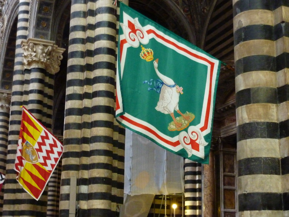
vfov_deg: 23.3
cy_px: 108
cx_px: 144
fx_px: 526
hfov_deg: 30.7
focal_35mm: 63
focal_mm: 10.3
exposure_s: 1/10
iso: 800
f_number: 4
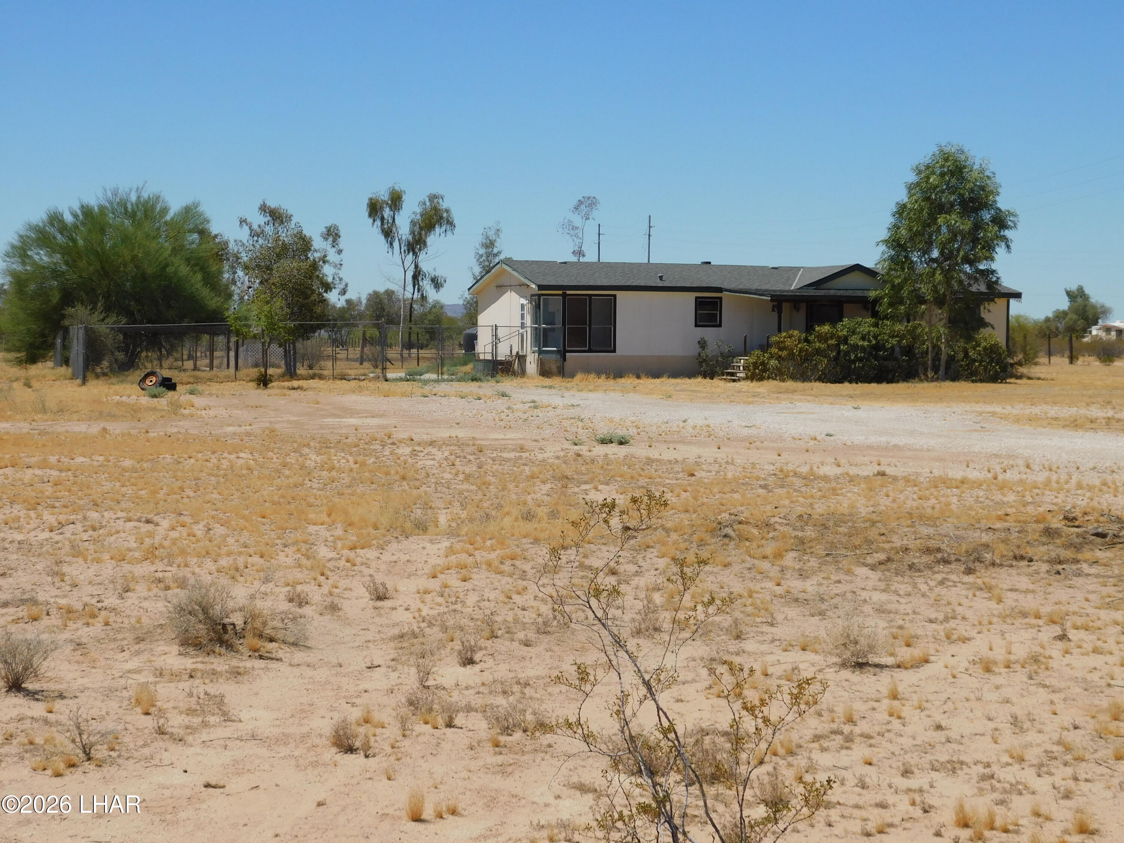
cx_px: 562
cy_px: 422
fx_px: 1916
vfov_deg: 24.8
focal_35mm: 59
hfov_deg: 32.7
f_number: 8
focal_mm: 10.4
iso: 125
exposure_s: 1/500
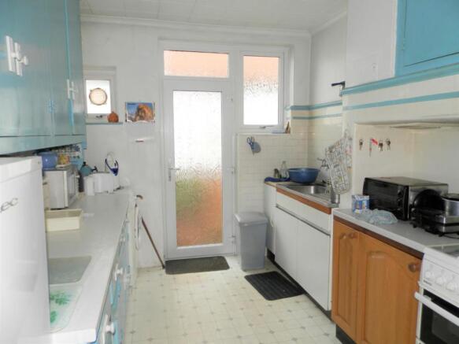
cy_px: 172
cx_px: 230
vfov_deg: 54.9
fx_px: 331
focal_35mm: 25
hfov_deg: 69.4
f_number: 3.1
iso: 80
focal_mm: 4.5
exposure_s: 1/40
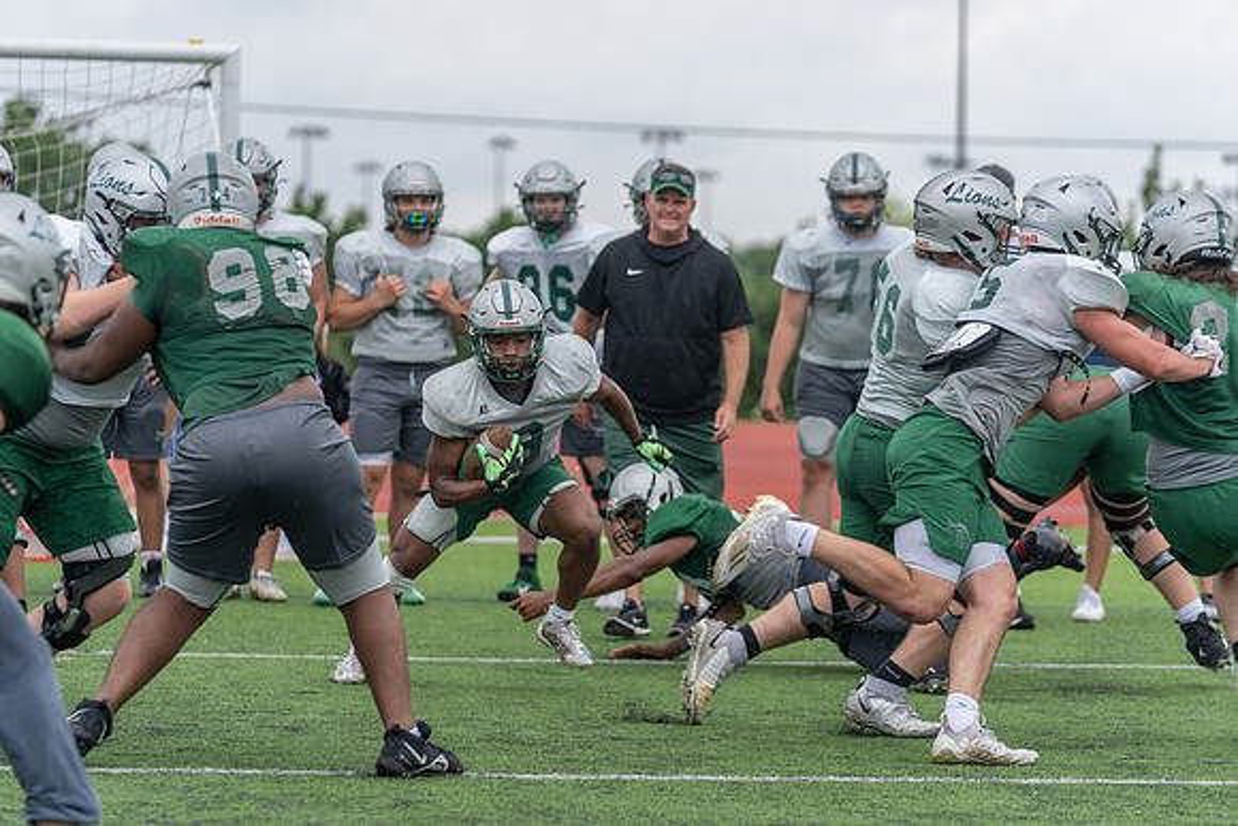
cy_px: 413
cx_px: 619
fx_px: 5297
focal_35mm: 154
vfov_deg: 8.9
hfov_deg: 13.3
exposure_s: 1/1250
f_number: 3.5
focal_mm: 154
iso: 200
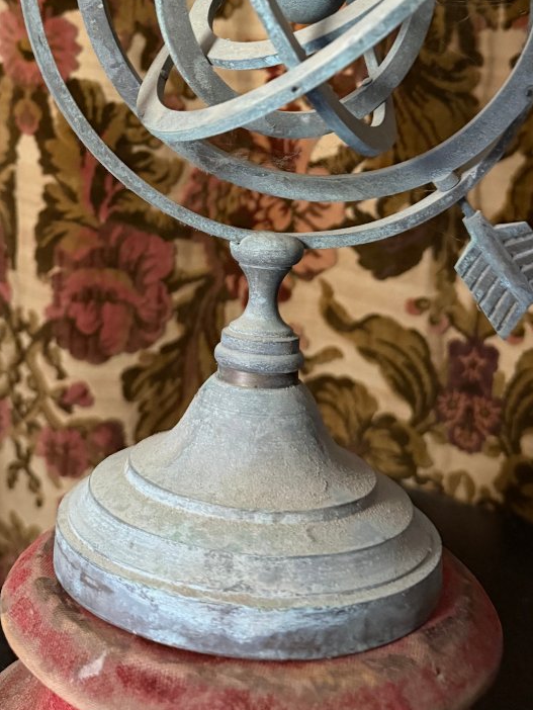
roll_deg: -3.2
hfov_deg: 35.1
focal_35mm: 41
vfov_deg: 43.3
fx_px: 841
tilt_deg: +4.3
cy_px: 127
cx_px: 228
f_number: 1.78
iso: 1000
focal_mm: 6.76
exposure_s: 1/36
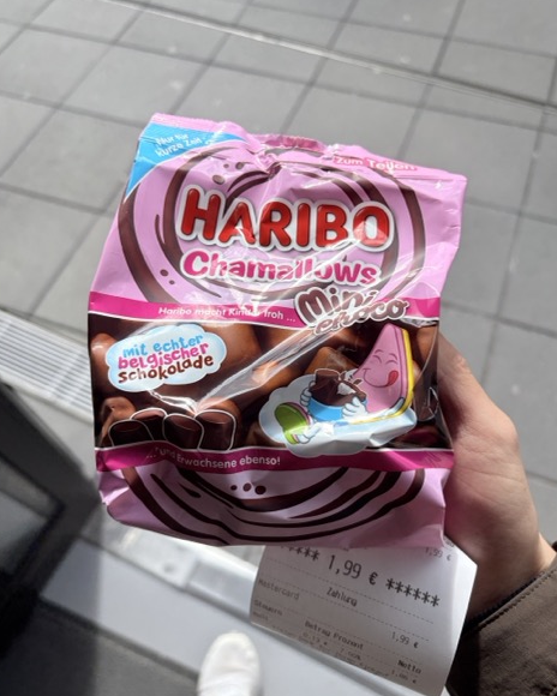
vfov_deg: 62.2
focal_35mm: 28
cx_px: 280
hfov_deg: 51.5
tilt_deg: -62.3
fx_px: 577
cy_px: 338
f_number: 1.6
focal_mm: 5.96
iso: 50
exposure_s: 1/1099
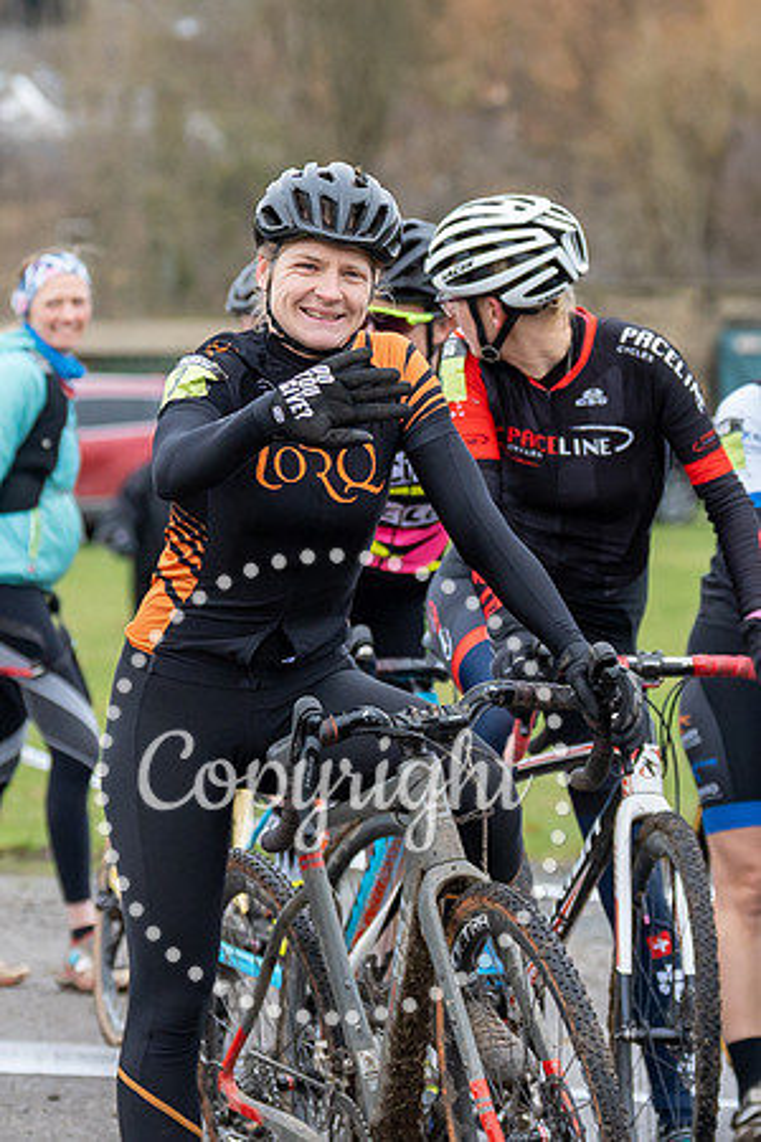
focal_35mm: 256
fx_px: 8123
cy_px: 337
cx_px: 342
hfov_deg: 5.4
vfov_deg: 8.0
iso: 1000
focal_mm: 85
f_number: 3.2
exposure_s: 1/1000
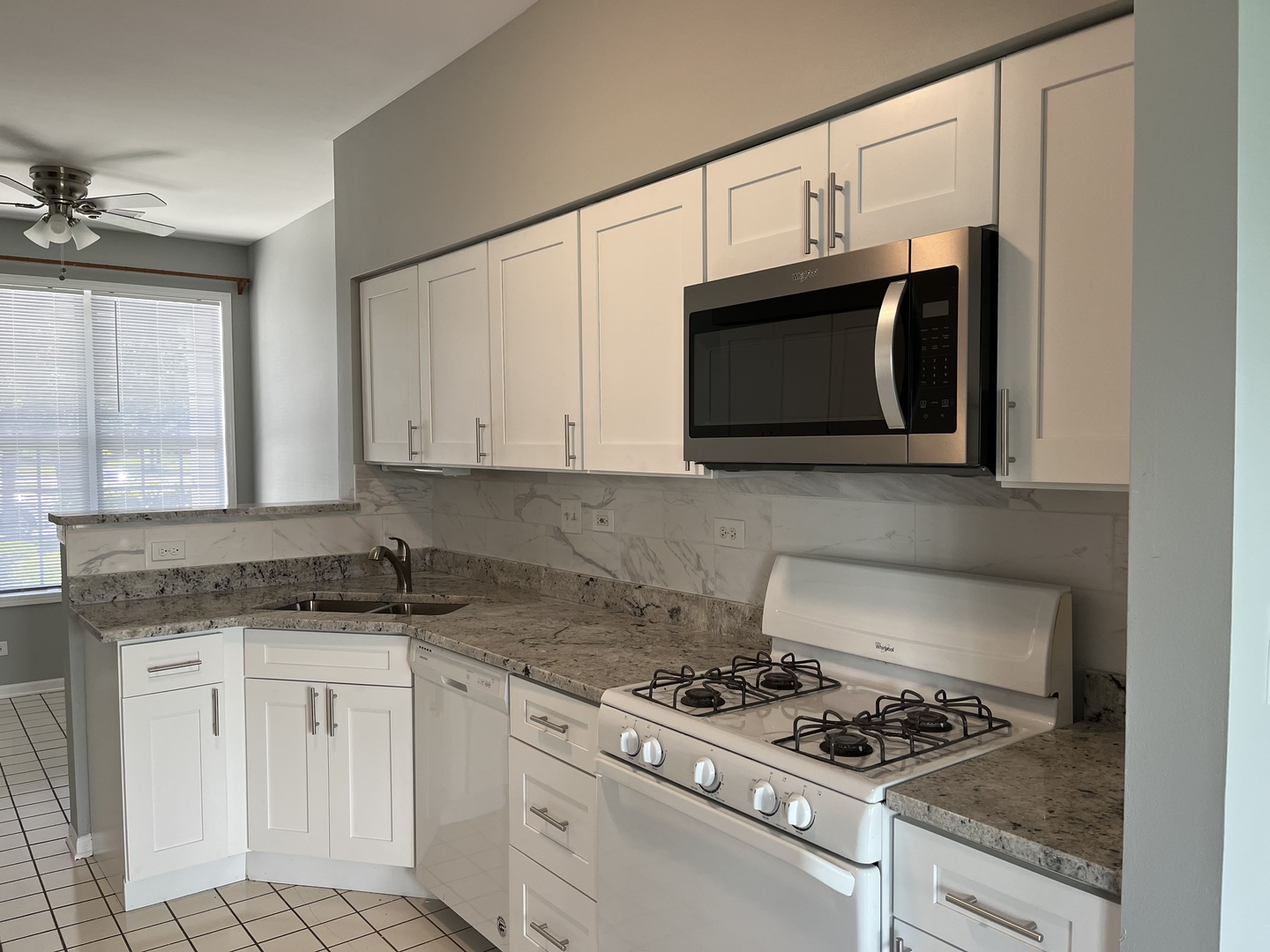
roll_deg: +0.3
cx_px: 635
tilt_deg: -2.8
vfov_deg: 53.1
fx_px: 954
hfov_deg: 67.3
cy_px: 476
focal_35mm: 26
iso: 125
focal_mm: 5.1
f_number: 1.6
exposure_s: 1/120
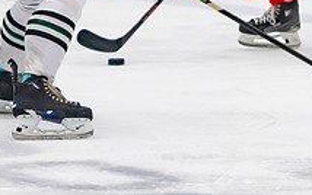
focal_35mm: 498
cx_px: 143
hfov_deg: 4.2
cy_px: -51
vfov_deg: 2.6
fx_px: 4237
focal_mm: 120
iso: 2000
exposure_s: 1/640
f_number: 3.2
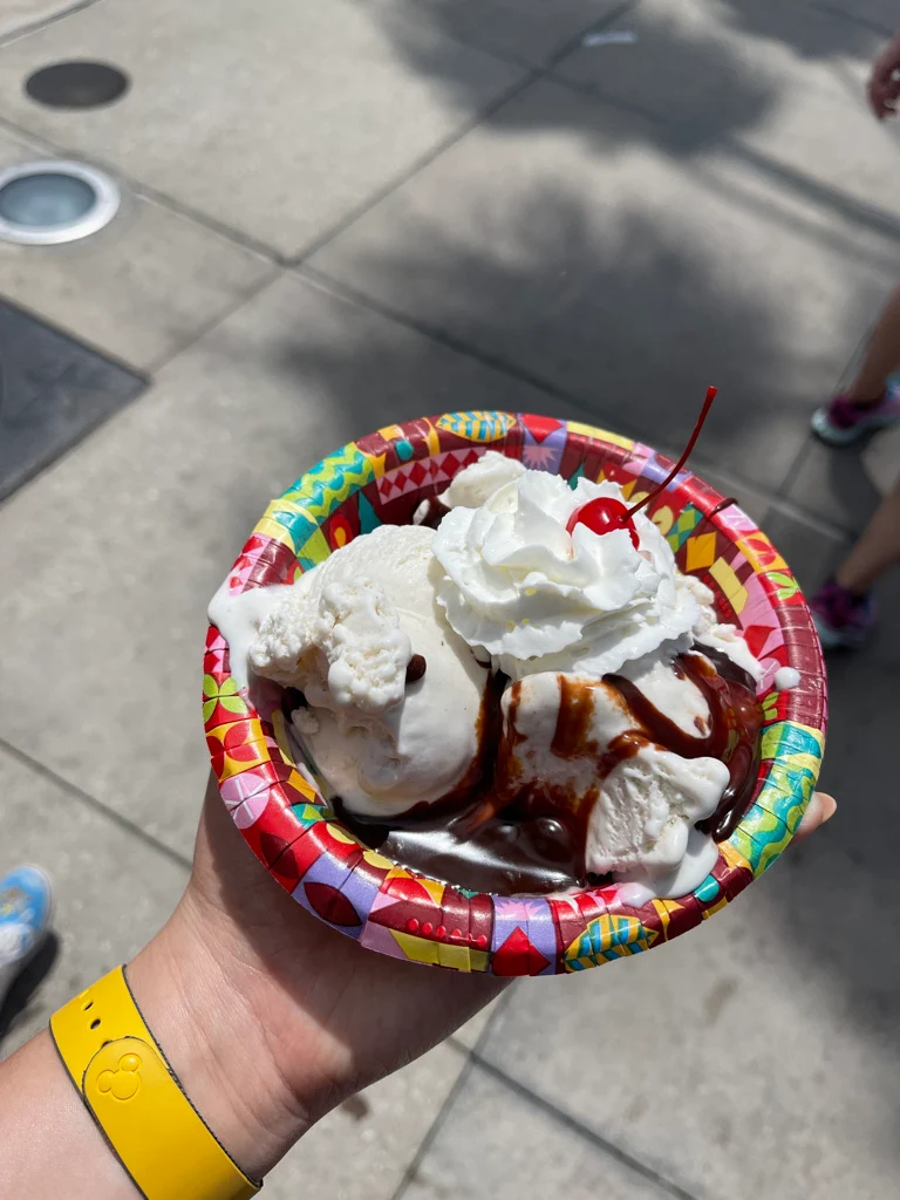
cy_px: 600
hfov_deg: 53.1
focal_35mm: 26
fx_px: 901
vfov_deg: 67.3
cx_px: 450
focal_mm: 5.1
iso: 32
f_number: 1.6
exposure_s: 1/10000
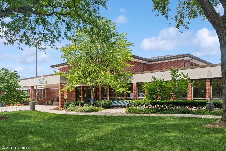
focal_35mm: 29
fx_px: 182
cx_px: 113
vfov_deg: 44.9
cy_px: 76
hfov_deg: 63.7
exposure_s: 1/400
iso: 200
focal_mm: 29
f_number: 8
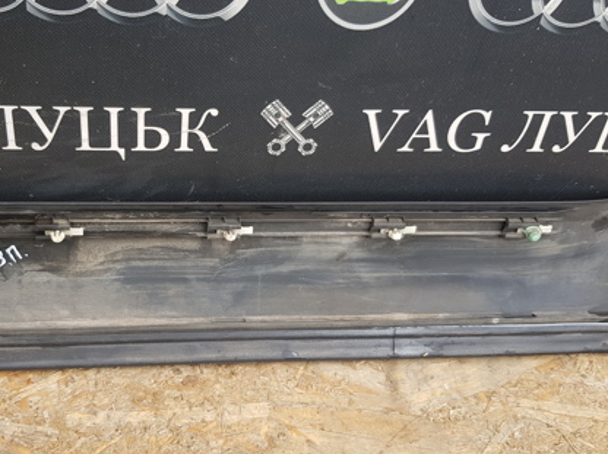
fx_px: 702
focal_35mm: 40
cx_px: 232
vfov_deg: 35.8
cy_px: 262
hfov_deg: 46.5
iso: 40
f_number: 1.7
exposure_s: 1/138
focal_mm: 4.2
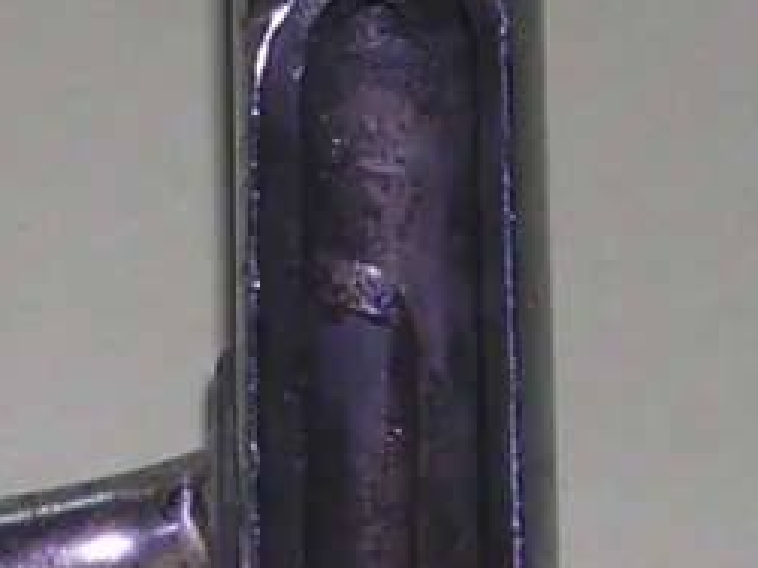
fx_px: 6457
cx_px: 6
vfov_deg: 5.0
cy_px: 813
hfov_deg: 6.7
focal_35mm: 295
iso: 100
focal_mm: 9.6
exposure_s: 1/60.1
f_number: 7.6
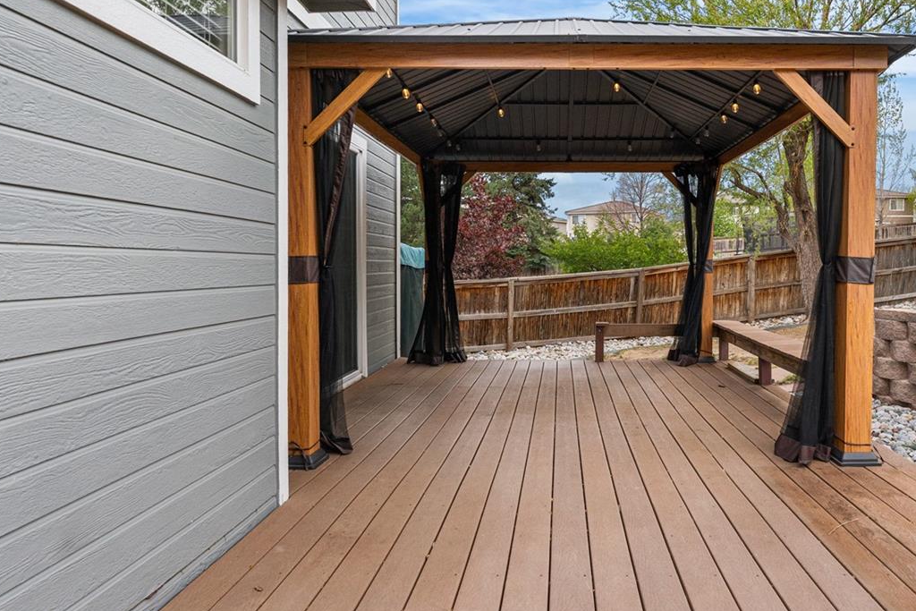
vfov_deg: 50.9
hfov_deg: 70.6
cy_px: 240
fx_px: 636
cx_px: 559
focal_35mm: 25
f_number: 8
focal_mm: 16
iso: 500
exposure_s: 1/500
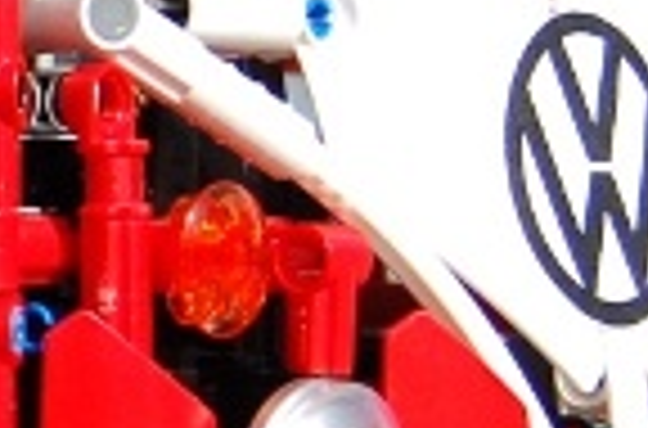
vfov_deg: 7.2
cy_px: 122
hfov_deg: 10.4
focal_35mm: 188
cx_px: -441
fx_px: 3373
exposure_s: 1/1600
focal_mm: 20
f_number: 3.8
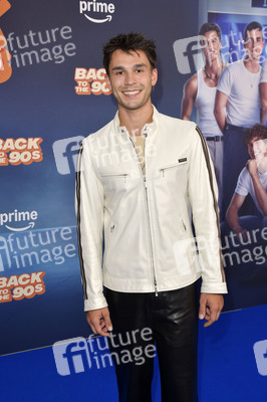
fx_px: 501
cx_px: 134
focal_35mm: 45
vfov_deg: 43.6
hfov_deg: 29.8
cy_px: 201
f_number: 6.3
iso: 800
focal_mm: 45
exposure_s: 1/200
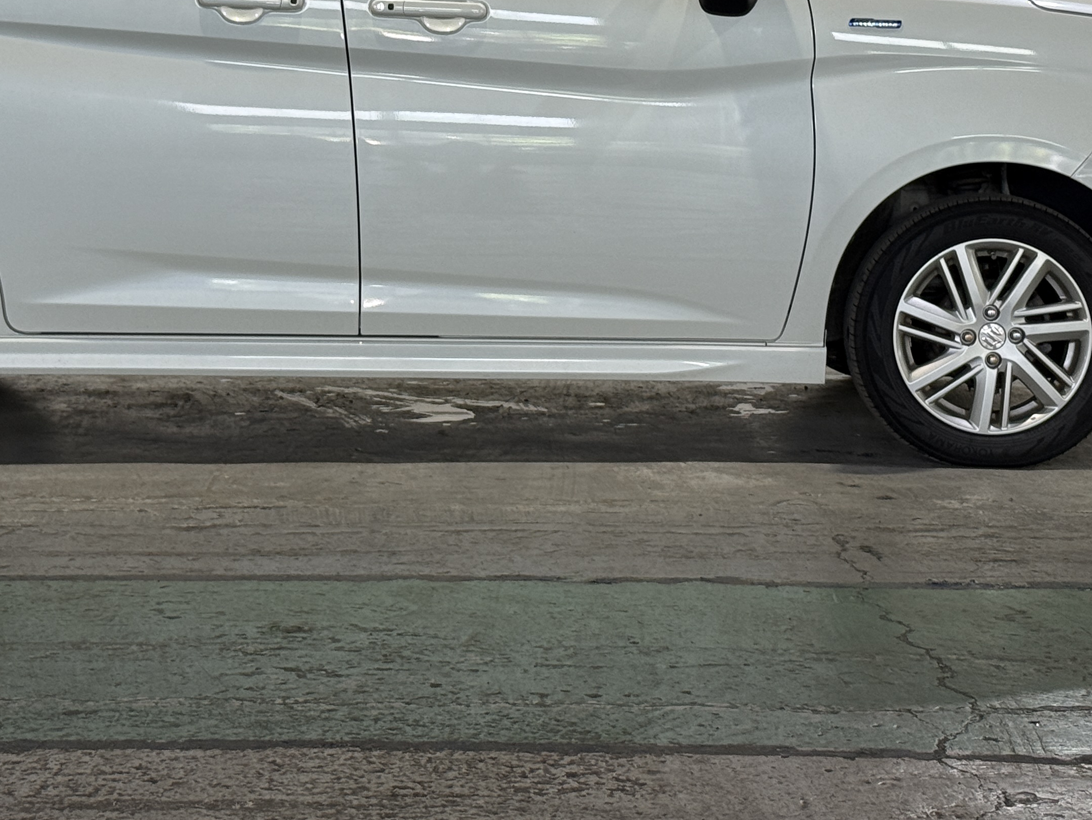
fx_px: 2839
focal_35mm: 90
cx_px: 422
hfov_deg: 21.7
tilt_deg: -1.5
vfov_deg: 16.2
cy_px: 86
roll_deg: +0.2
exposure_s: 1/60
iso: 64
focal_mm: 6.76
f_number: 1.78
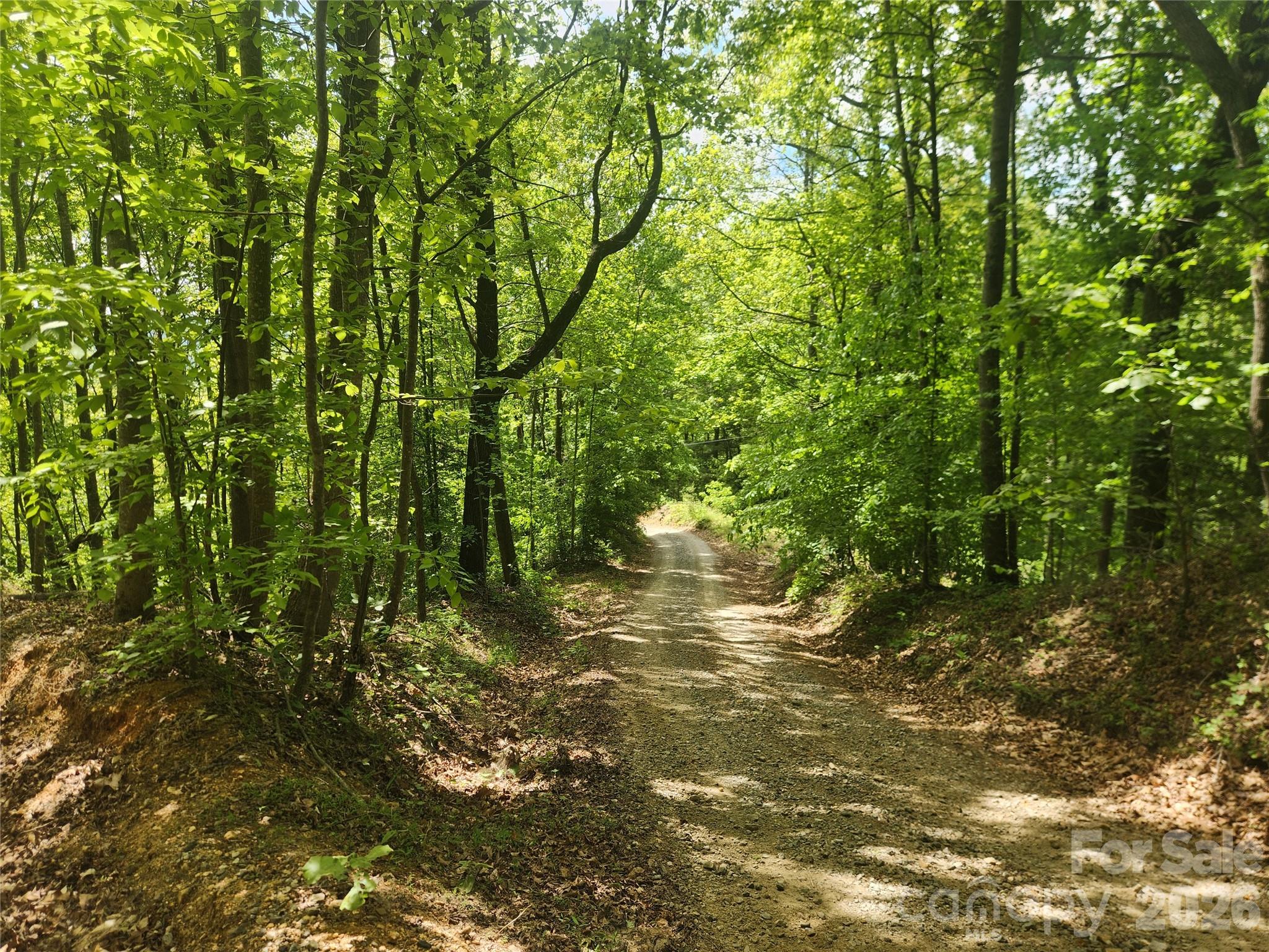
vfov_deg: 58.9
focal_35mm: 23
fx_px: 843
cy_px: 476
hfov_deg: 73.9
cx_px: 634
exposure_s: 1/262
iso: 20
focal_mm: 5.4
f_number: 1.8
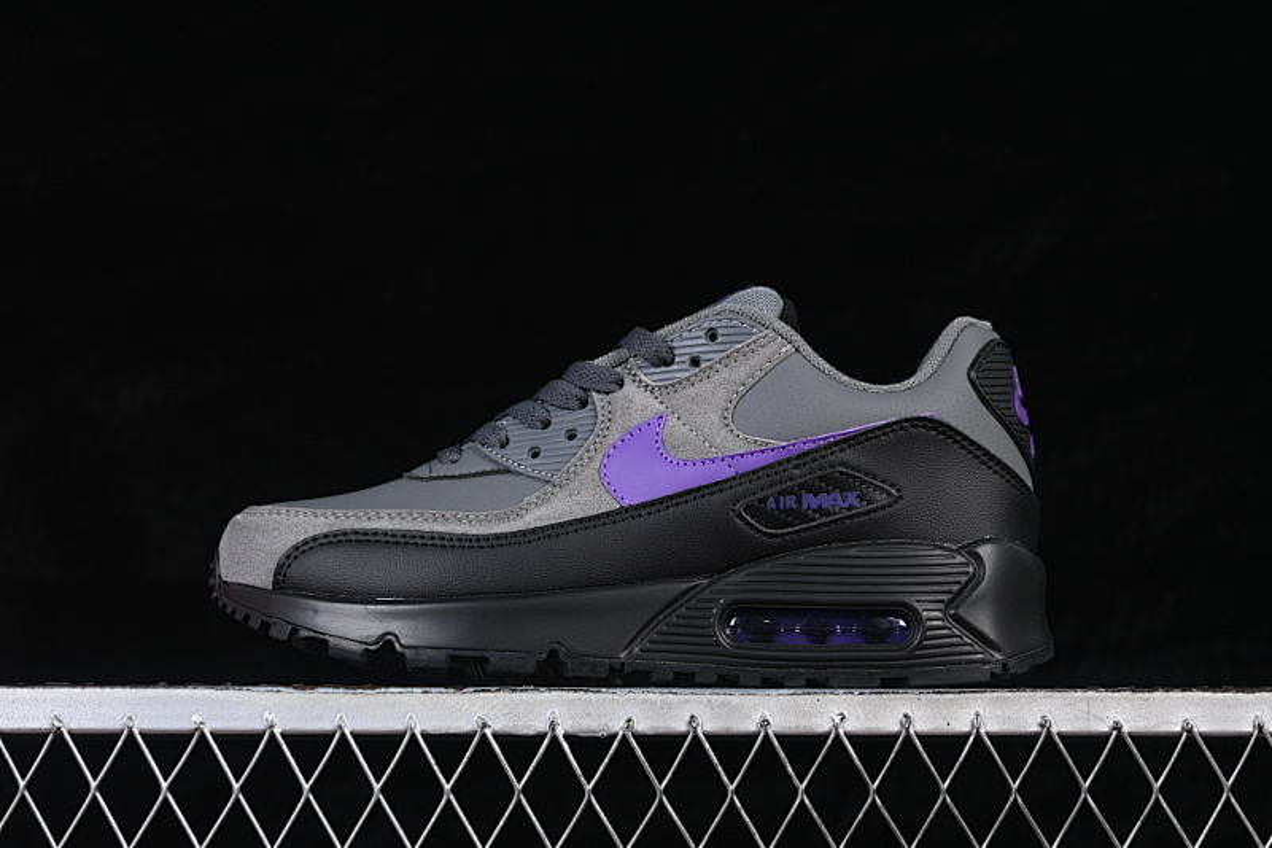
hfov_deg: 27.0
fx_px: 2649
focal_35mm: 75
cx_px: 636
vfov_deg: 18.2
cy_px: 424
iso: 160
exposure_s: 1/60
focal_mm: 50
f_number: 6.3
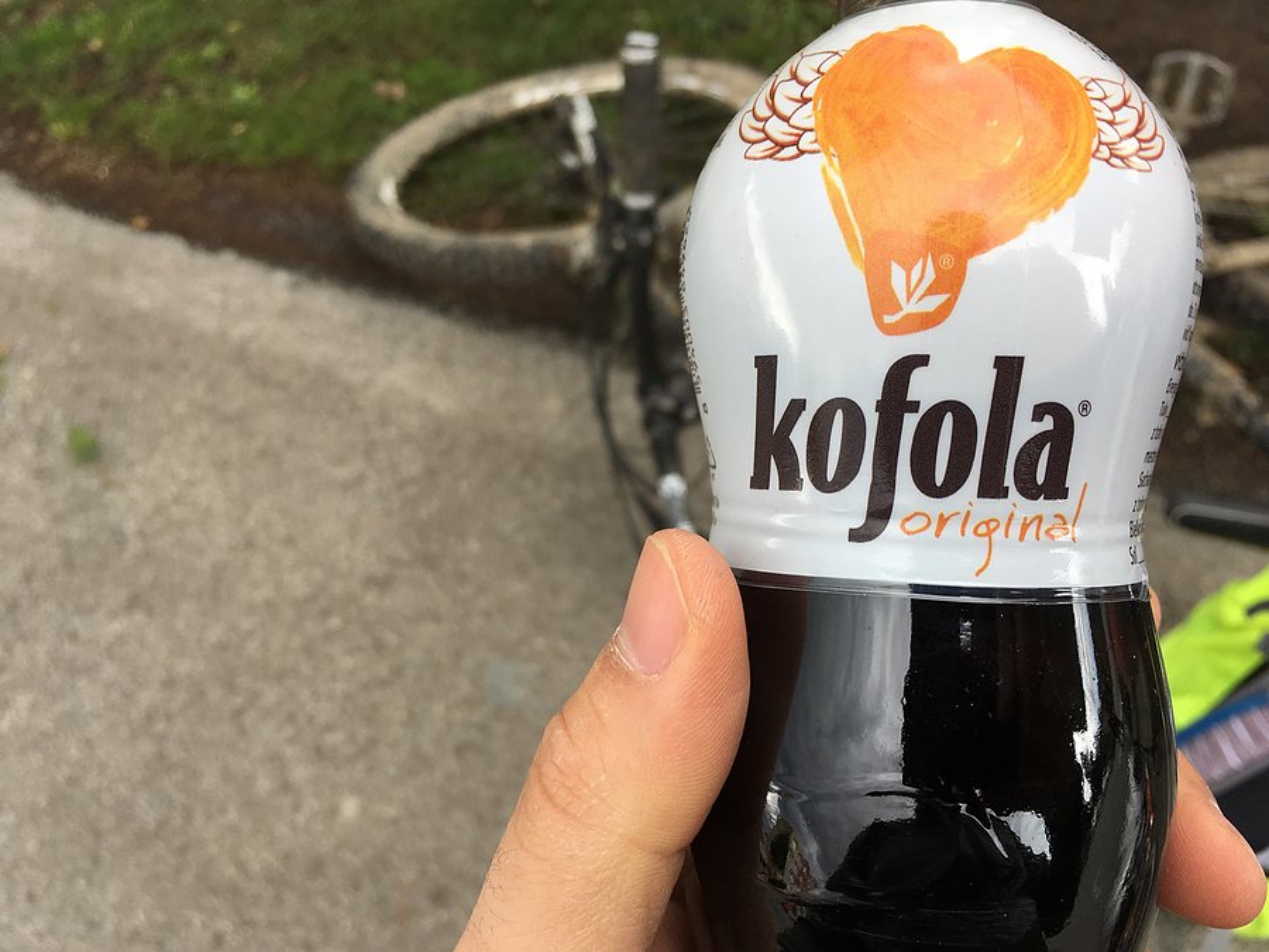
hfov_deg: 61.7
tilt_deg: -60.5
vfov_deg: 48.2
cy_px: 476
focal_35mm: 29
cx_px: 634
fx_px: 1063
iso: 25
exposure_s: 1/262
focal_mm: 4.15
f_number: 2.2
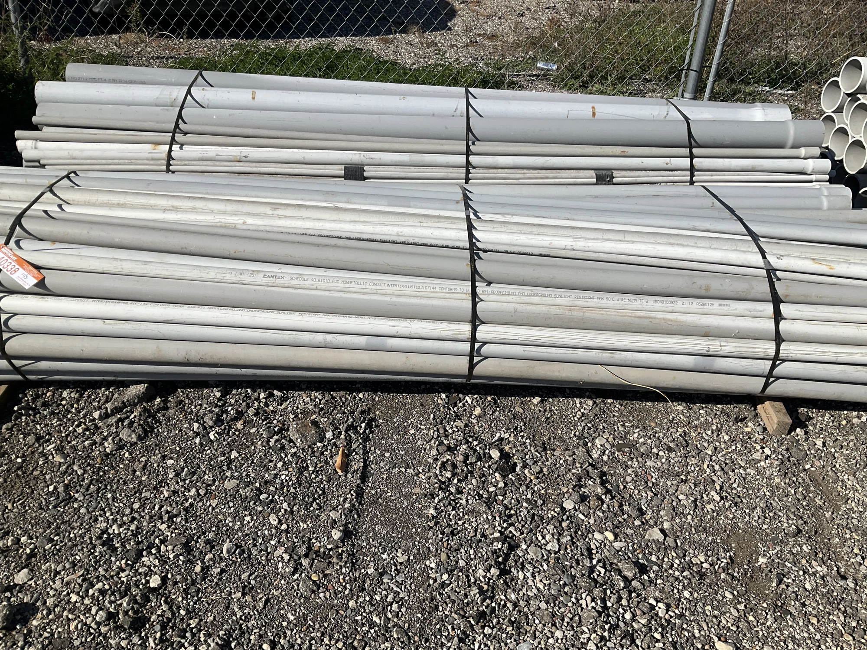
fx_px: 726
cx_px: 434
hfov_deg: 61.7
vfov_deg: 48.2
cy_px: 325
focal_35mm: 29
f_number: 1.8
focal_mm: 3
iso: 25
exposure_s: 1/2801
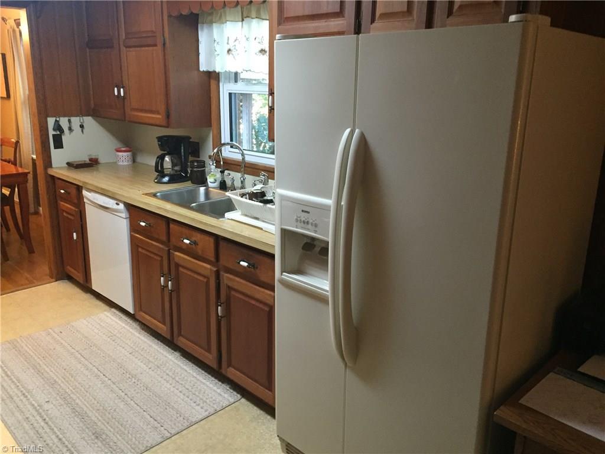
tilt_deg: -14.3
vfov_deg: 48.2
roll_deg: -2.6
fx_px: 507
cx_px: 302
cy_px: 227
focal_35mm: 29
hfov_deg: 61.7
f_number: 2.2
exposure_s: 1/15
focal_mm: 4.15
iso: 250
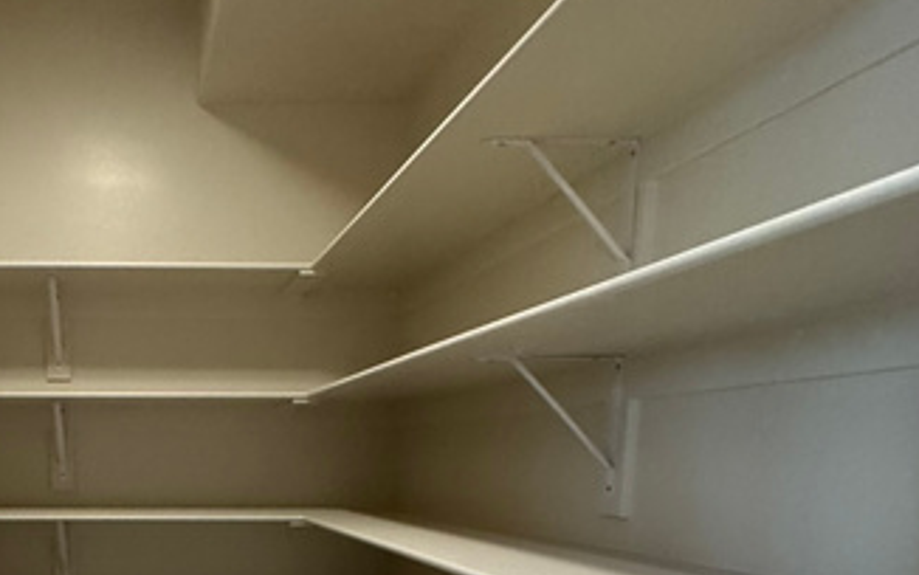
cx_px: 141
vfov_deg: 33.0
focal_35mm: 35
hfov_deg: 50.7
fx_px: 877
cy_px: 589
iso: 800
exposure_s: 1/60
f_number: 2.2
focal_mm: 2.22
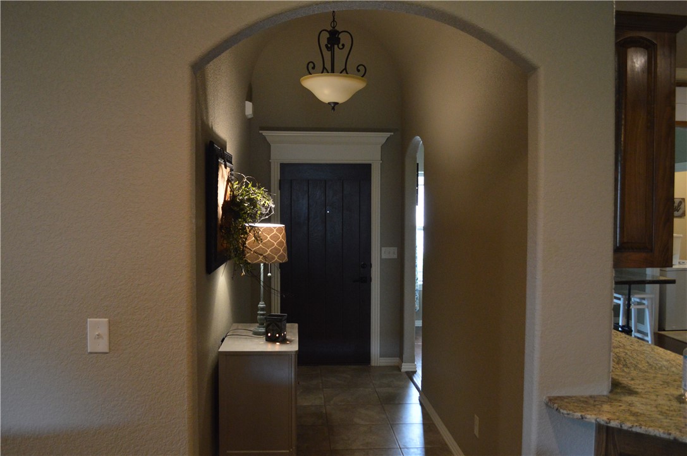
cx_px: 344
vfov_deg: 43.5
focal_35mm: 30
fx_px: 572
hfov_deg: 62.0
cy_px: 228
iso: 2000
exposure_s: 1/60
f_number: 3.8
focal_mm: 20
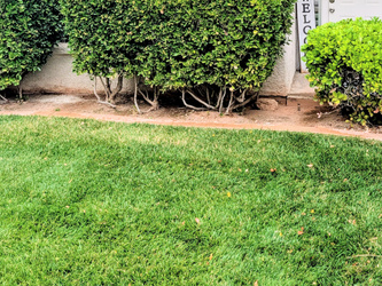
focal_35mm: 46
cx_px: 250
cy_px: 13
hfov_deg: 40.8
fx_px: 508
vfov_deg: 29.8
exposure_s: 1/266
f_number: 1.68
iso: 18
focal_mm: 6.9
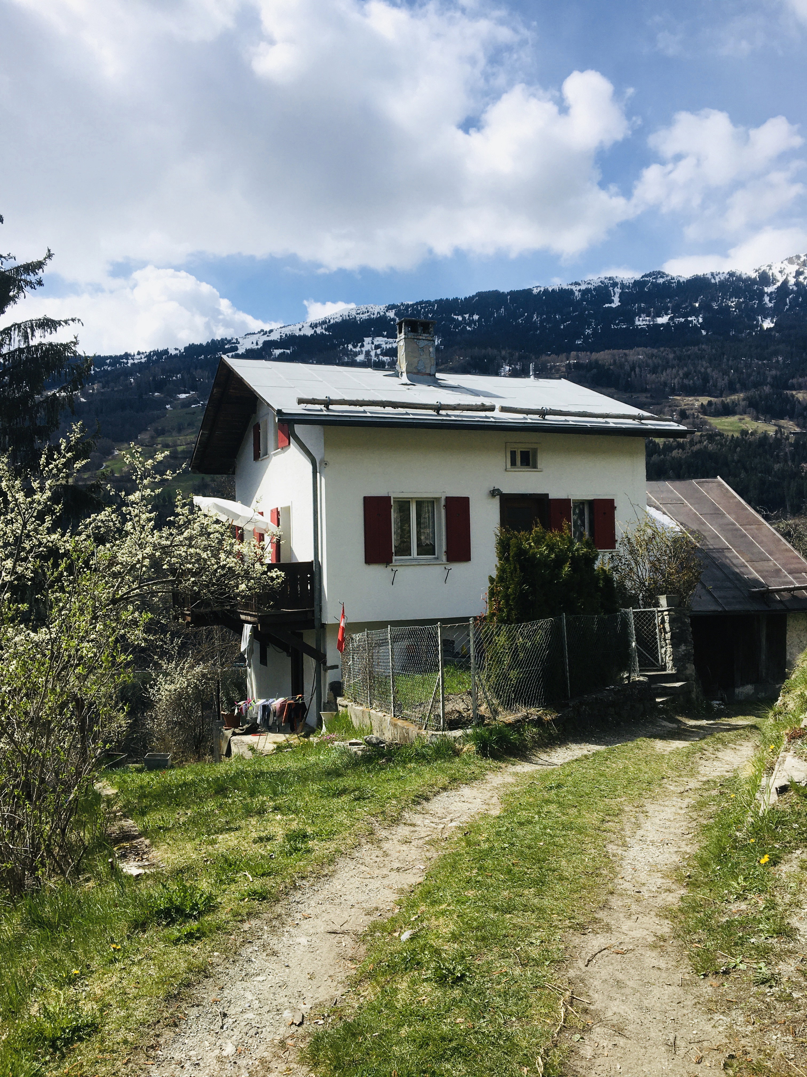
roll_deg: +2.3
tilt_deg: +1.5
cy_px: 538
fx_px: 901
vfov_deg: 61.7
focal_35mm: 29
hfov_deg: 48.2
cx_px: 404
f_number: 2.2
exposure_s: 1/2481
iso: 25
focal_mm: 4.15
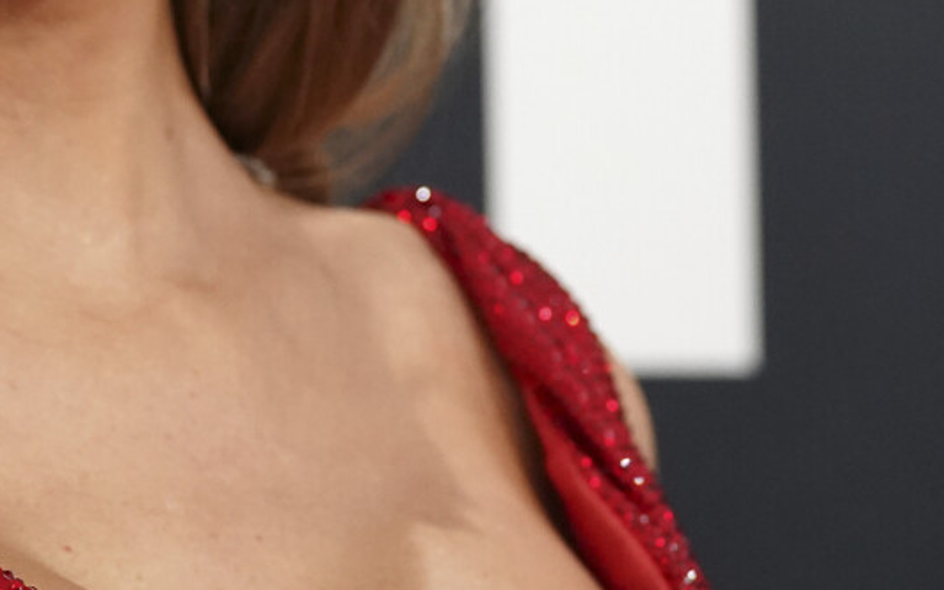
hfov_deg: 4.2
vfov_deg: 2.6
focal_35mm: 498
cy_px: -292
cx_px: -5
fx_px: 12813
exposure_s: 1/640
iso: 4000
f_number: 5.6
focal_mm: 162
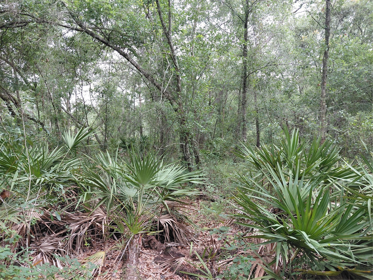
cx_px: 186
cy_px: 140
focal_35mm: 25
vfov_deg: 54.9
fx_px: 269
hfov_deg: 69.4
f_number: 1.8
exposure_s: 1/120
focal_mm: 4.69
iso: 64
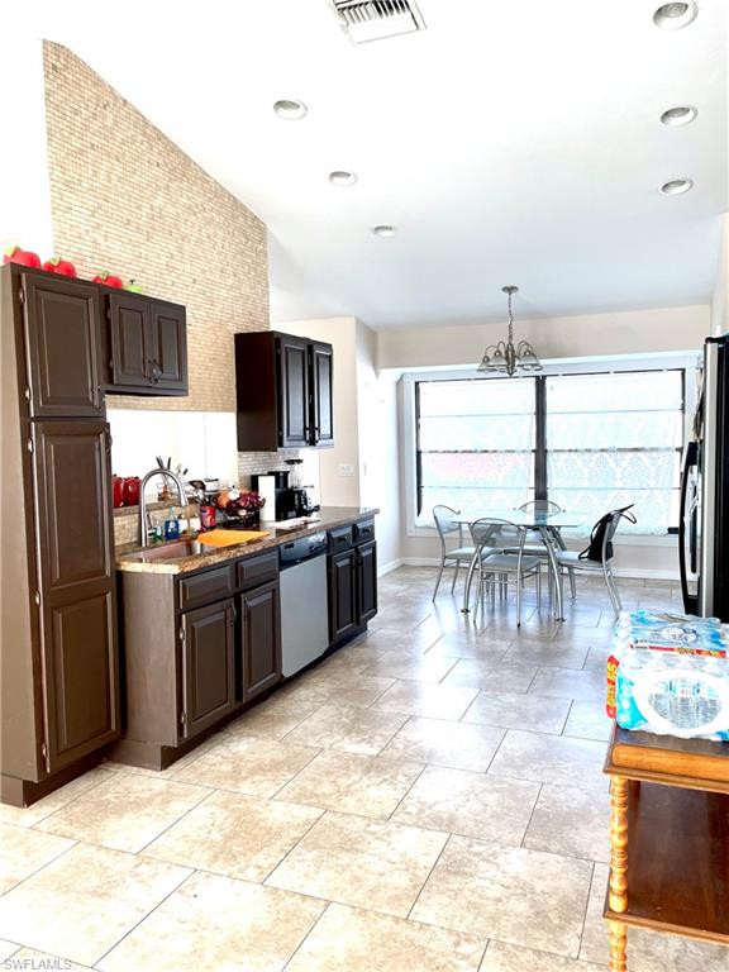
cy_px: 486
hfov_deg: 53.1
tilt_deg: -4.4
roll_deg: +0.9
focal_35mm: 26
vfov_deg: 67.3
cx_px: 364
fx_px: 730
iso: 40
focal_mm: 4.2
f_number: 1.6
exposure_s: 1/121
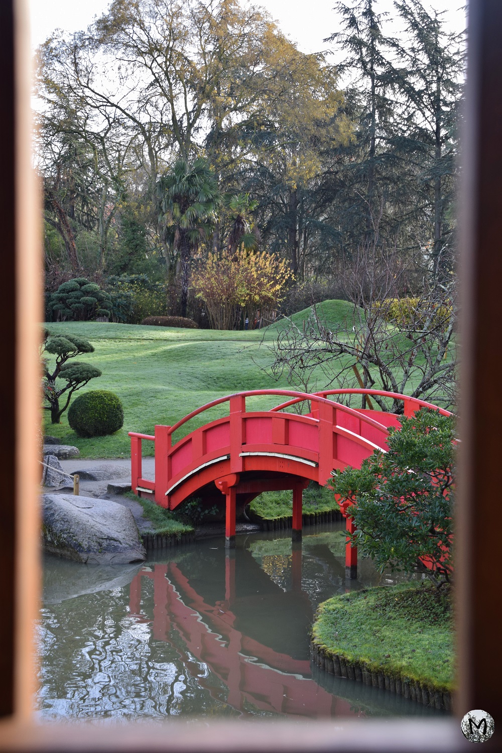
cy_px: 376
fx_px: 1192
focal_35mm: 57
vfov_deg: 35.1
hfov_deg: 23.8
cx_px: 251
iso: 400
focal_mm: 38
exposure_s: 1/160
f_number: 6.3
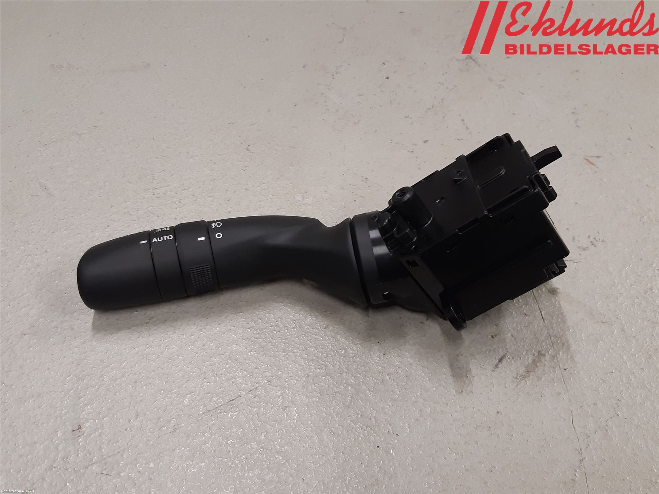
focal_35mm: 26
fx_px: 495
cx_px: 330
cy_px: 247
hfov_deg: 67.3
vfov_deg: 53.1
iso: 100
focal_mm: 3.93
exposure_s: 1/50
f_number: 1.7
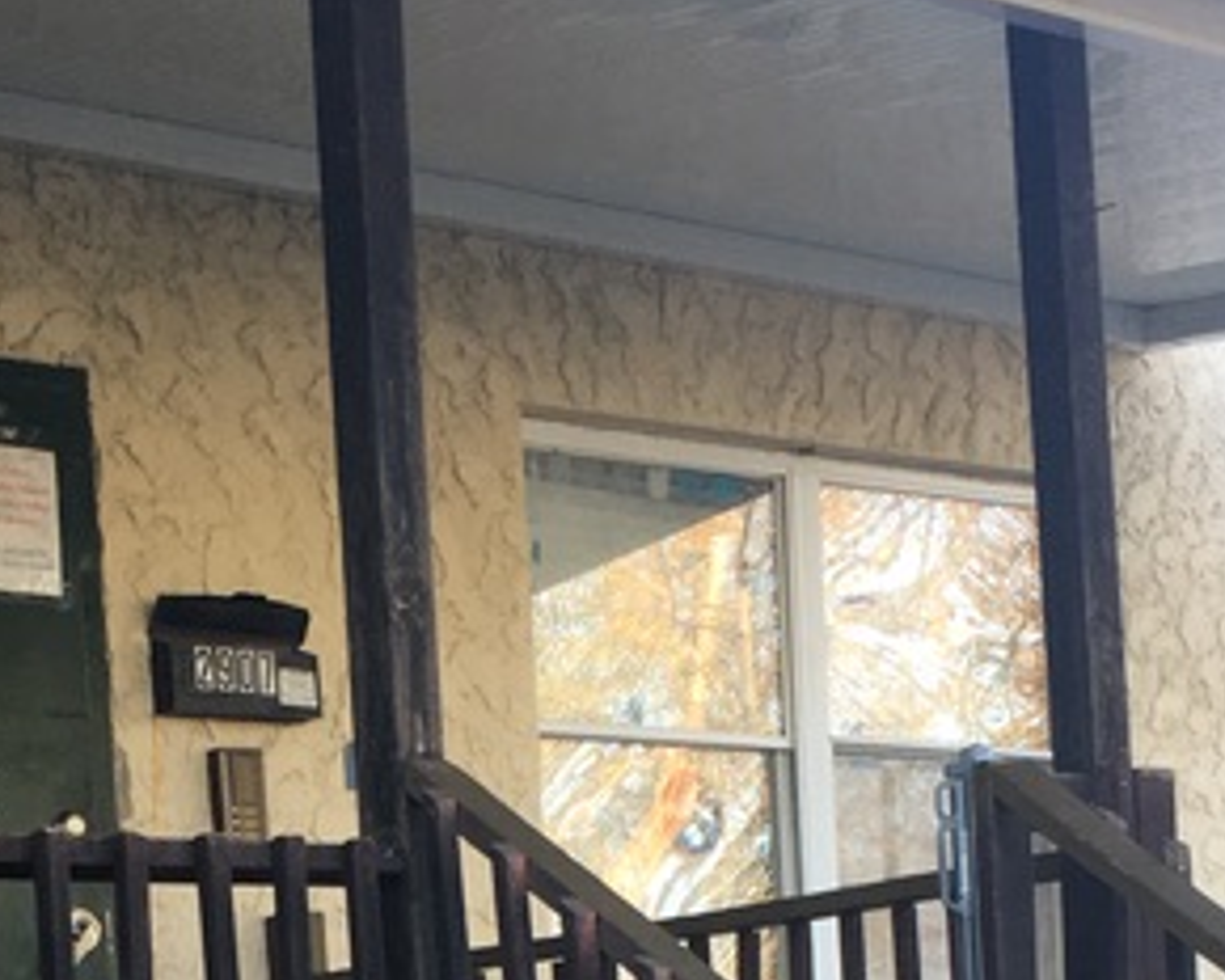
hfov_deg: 19.0
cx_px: 245
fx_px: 3626
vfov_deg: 14.5
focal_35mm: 100
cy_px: 1394
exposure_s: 1/120
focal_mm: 4.15
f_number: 2.2
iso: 40
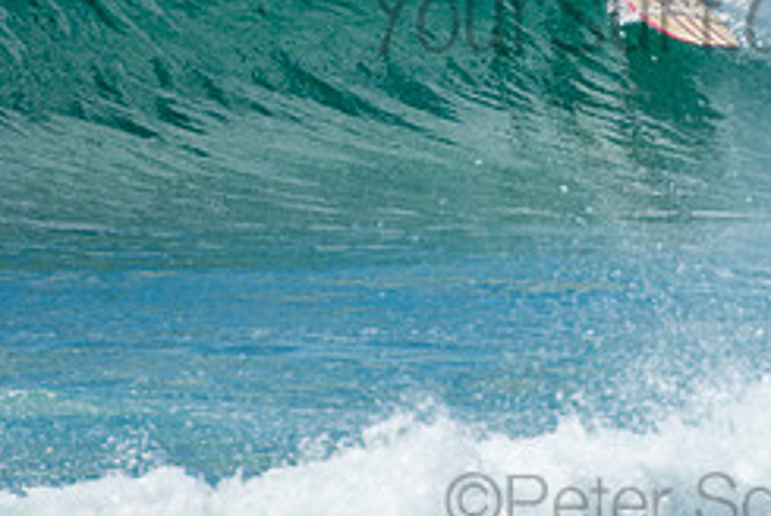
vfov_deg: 1.0
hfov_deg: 1.5
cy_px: -20
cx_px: 689
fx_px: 30405
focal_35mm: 1418
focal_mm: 400
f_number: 5.6
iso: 200
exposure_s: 1/1250
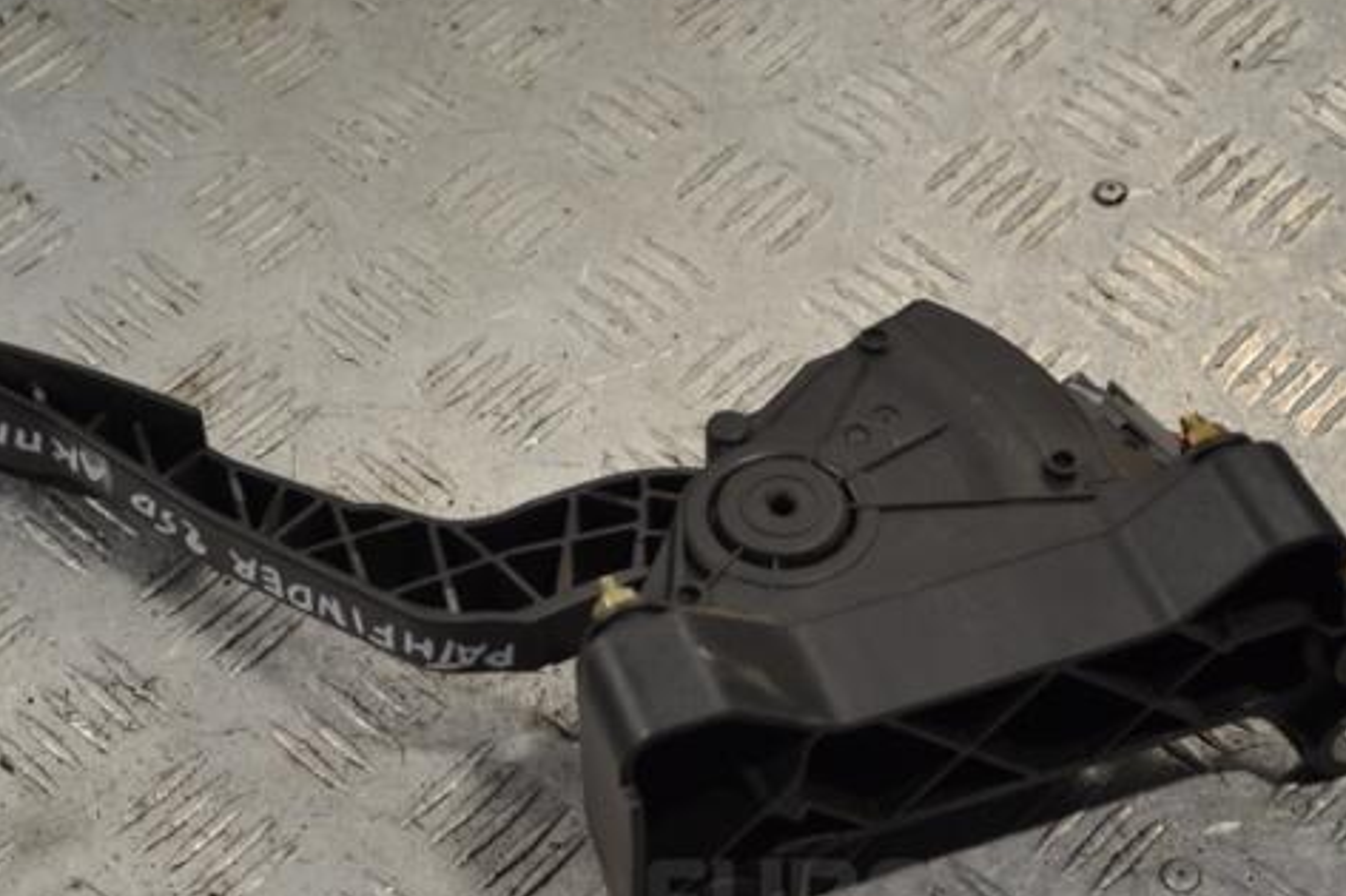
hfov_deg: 23.7
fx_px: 3200
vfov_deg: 15.9
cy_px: 523
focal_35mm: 86
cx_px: 595
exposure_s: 1/30
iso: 100
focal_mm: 45
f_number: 5.3
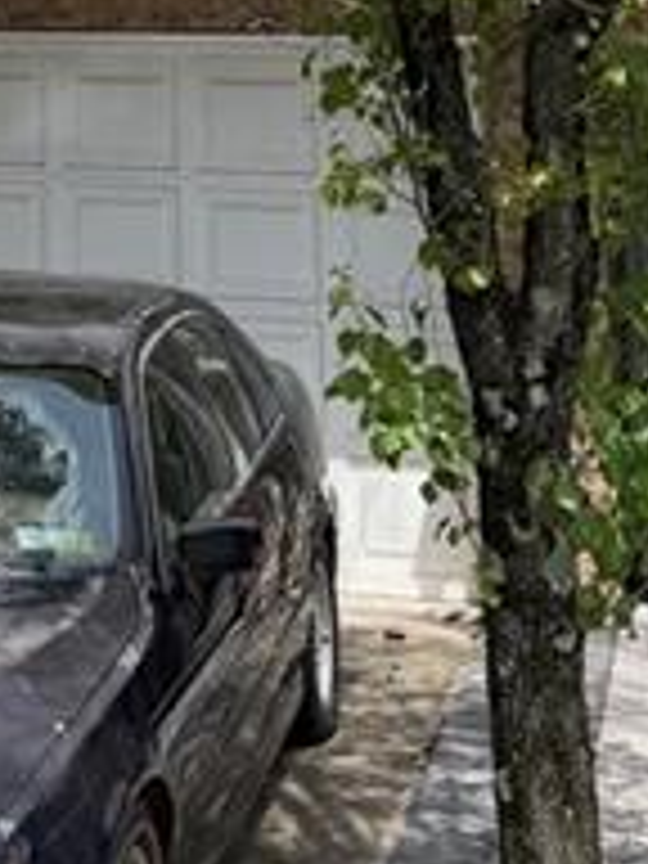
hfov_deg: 14.8
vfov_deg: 18.3
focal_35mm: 96
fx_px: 2396
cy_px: -414
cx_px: -171
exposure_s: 1/2611
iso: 80
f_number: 1.78
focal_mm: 6.76
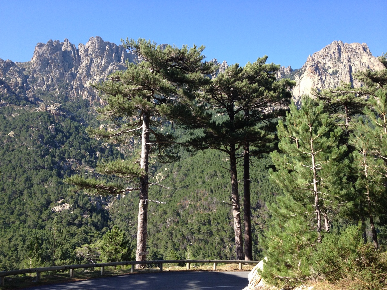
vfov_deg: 40.7
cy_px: 145
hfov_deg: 52.6
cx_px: 194
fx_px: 391
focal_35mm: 35
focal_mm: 4.28
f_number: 2.4
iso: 64
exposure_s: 1/587
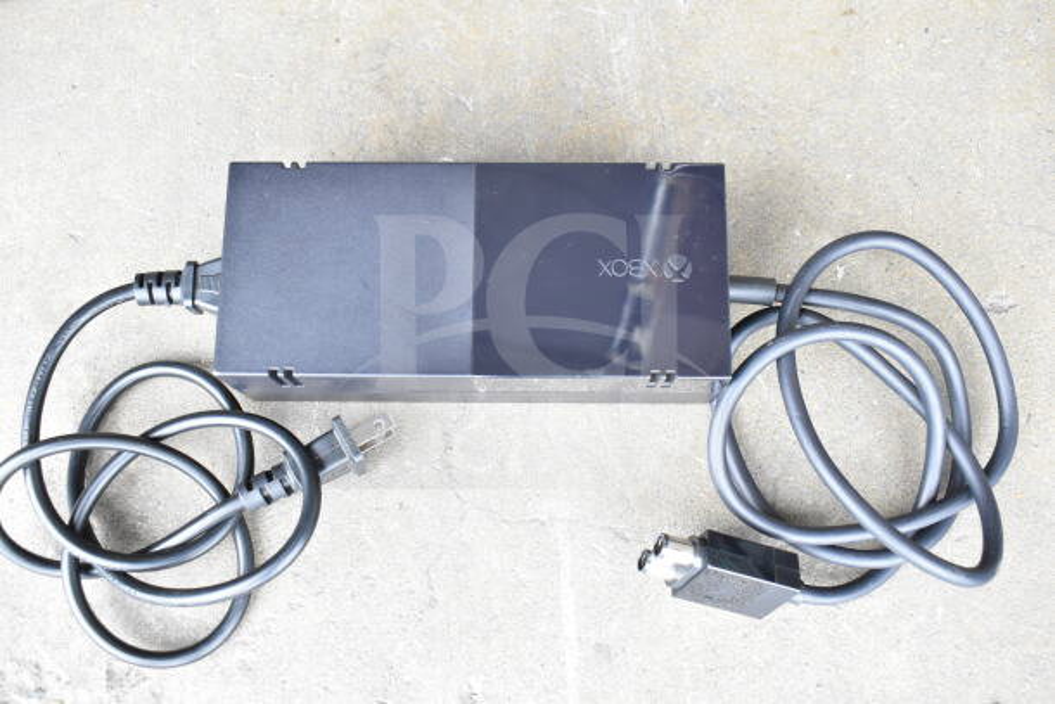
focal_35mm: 36
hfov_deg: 53.1
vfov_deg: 36.9
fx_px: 1055
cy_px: 352
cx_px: 528
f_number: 5.6
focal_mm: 24
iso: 1600
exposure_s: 1/125
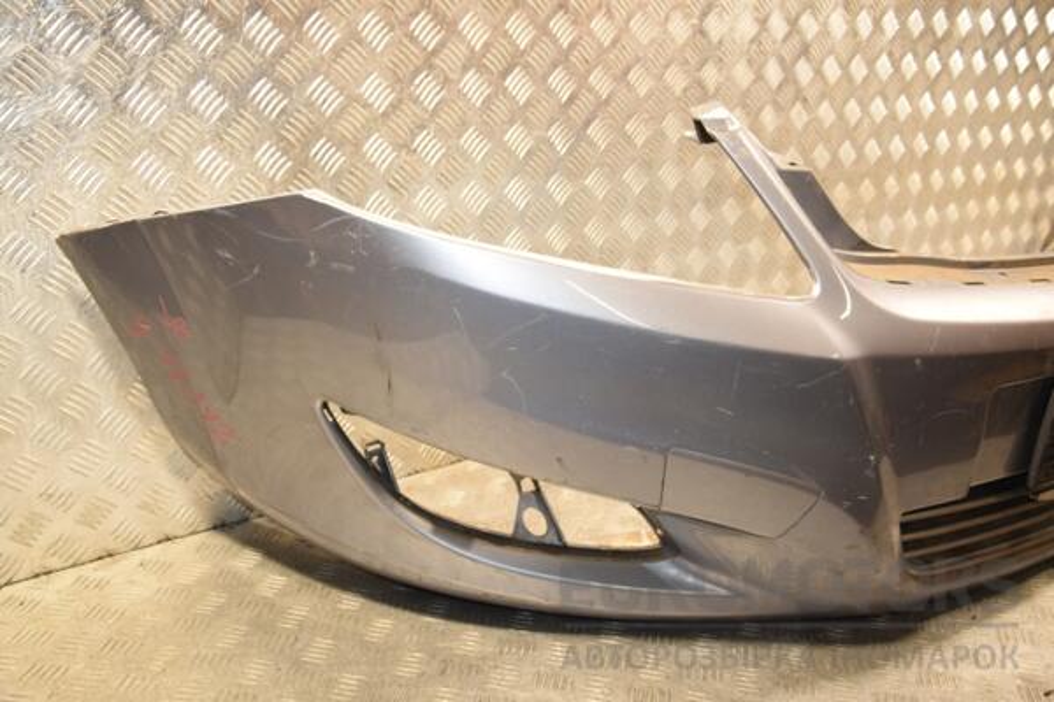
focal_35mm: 36
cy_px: 351
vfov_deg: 36.9
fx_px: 1054
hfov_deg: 53.1
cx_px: 527
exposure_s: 1/125
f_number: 5
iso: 800
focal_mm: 24
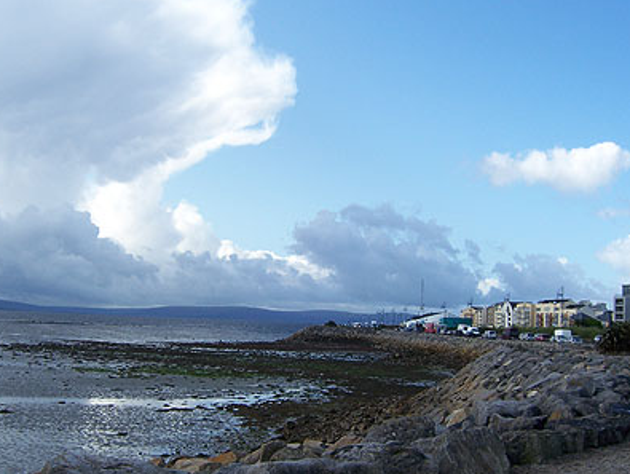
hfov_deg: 45.7
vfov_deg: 35.2
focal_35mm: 41
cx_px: 298
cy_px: 239
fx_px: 747
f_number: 4.5
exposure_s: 1/320
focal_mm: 6.2
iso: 80
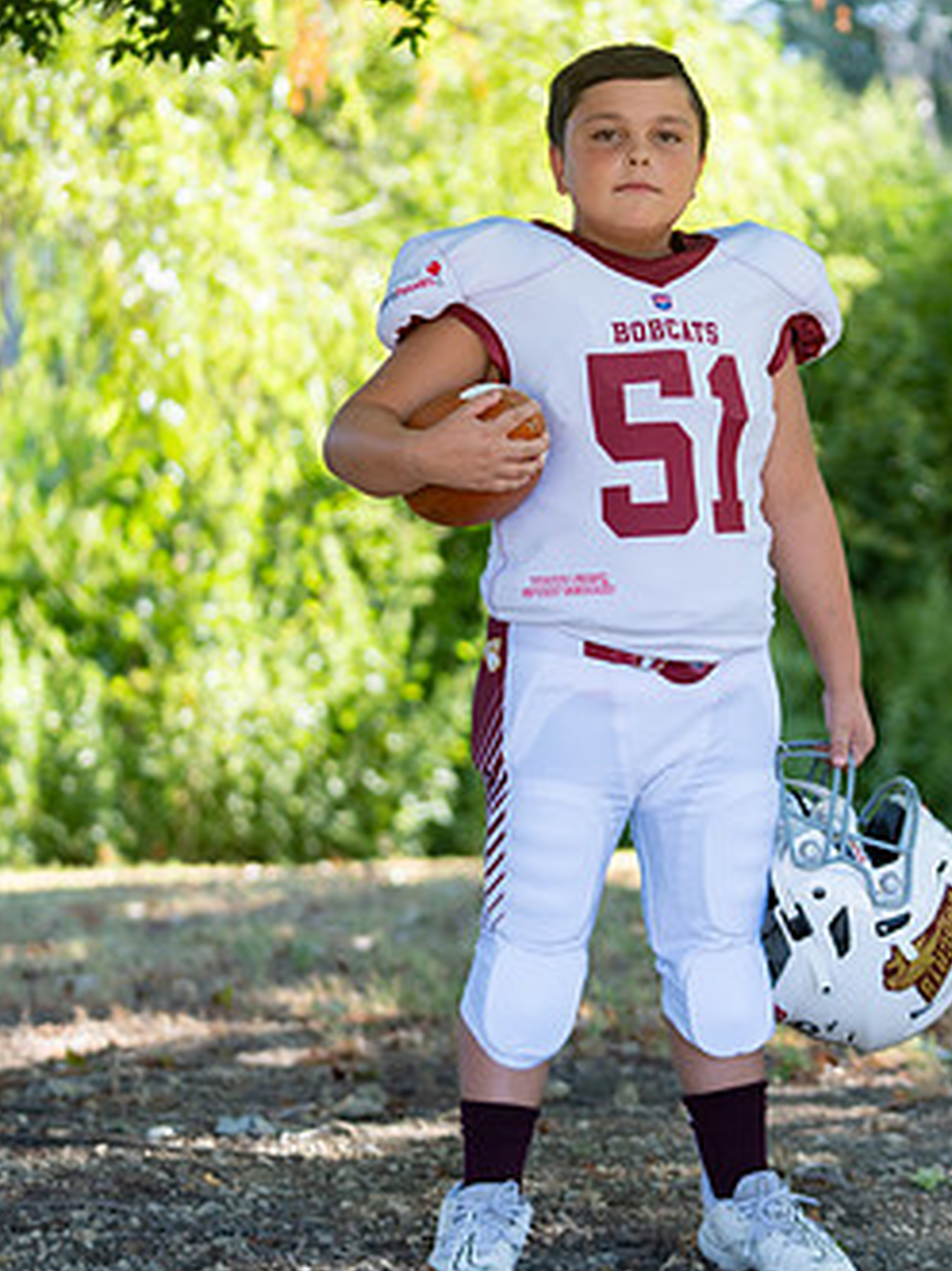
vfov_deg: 15.3
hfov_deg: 11.5
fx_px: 4733
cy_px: 548
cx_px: 652
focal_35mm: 129
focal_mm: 70
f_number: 2.8
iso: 160
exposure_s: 1/320
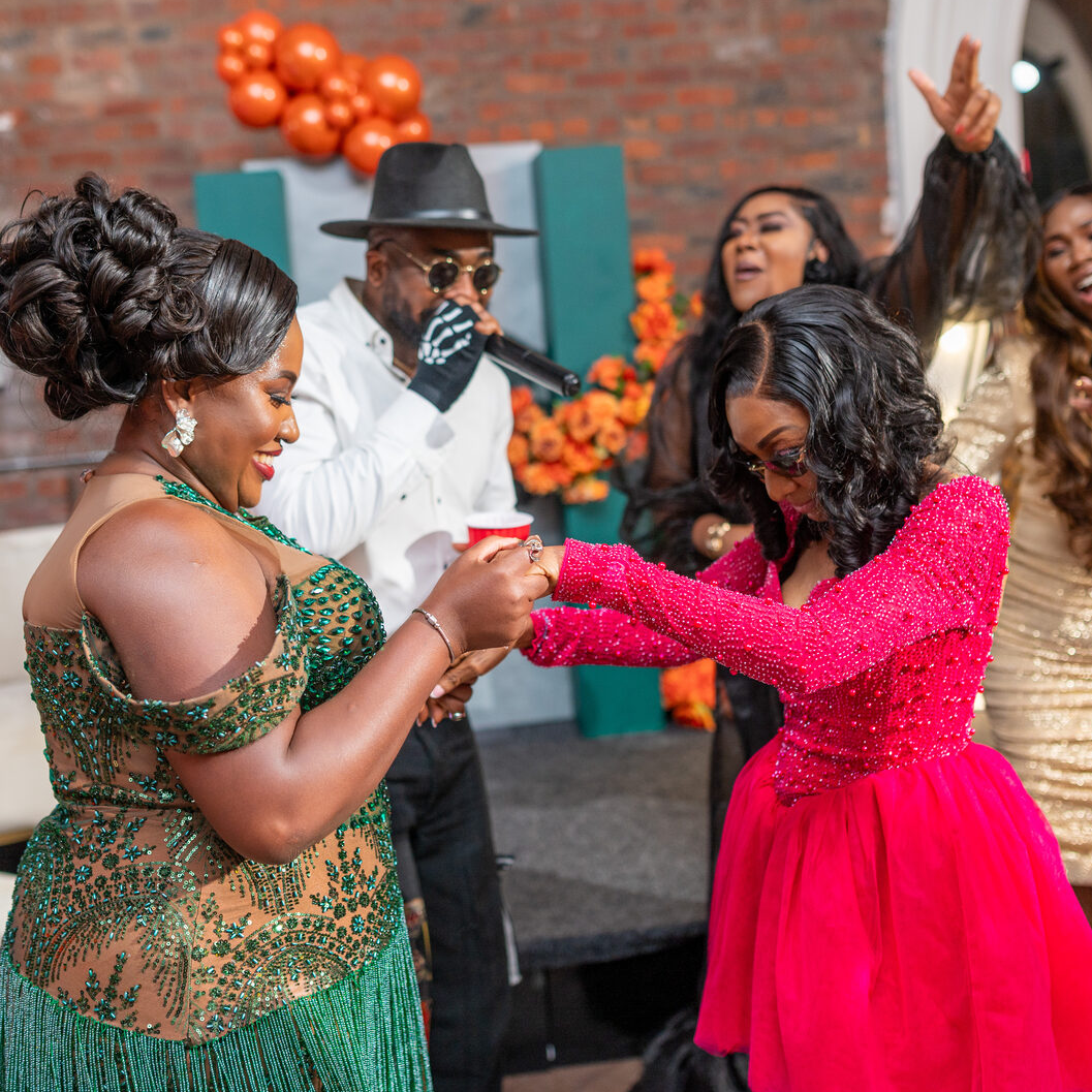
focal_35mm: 45
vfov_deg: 37.6
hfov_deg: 37.5
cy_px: 544
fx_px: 1606
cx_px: 512
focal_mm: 35
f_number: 2.5
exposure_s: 1/160
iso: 500
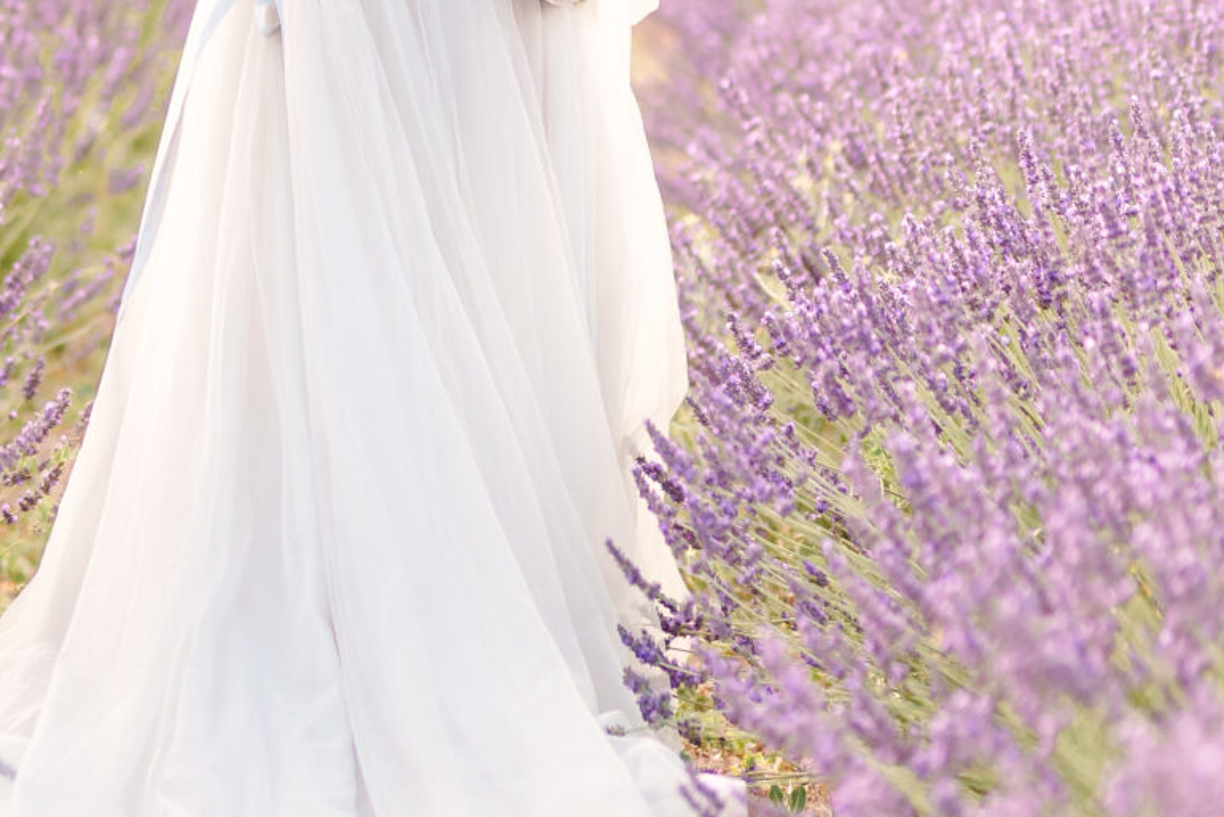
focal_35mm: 283
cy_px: -108
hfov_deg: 7.2
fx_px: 9623
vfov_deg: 4.8
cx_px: -56
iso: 125
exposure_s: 1/250
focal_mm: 85
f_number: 1.6
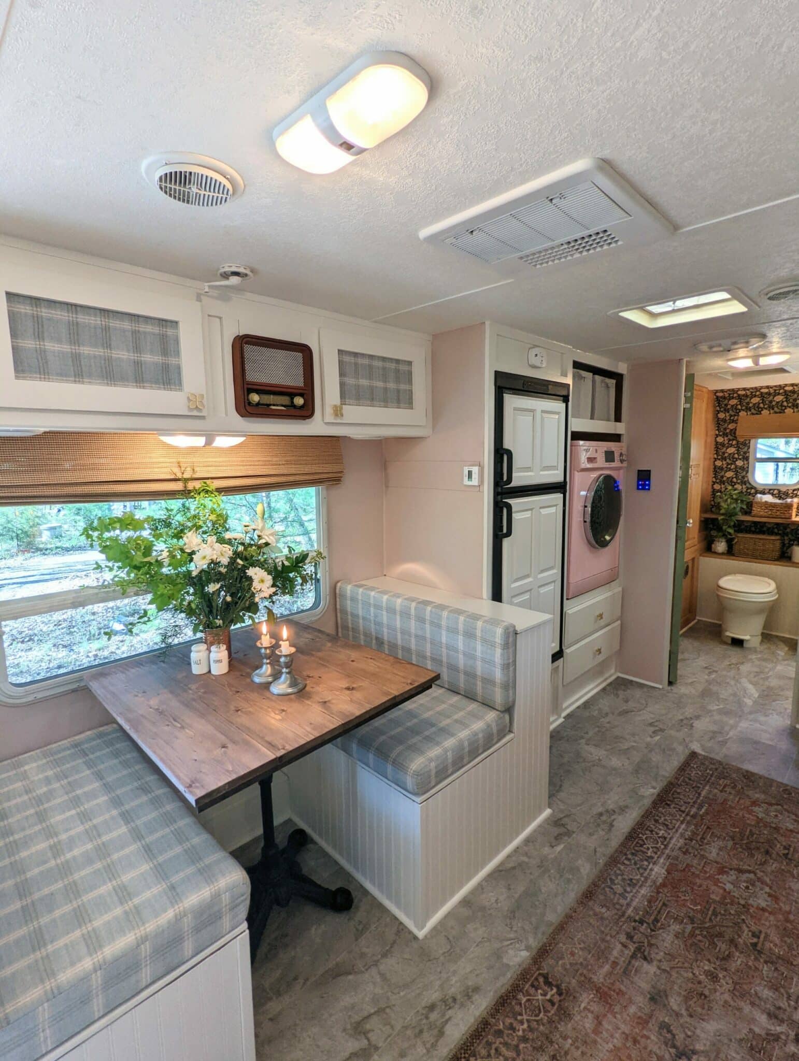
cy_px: 530
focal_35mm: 16
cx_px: 400
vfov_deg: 94.4
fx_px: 491
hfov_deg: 78.2
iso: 150
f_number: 2.2
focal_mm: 2.35
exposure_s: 1/90.1
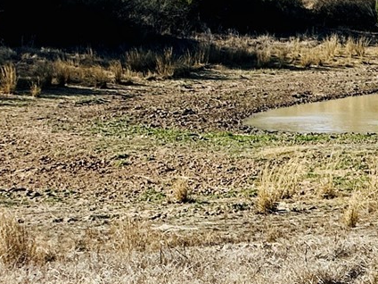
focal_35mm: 116
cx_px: 818
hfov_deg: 13.7
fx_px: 1267
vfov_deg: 12.8
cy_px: 97
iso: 80
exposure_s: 1/4016
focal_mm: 6.86
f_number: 1.78
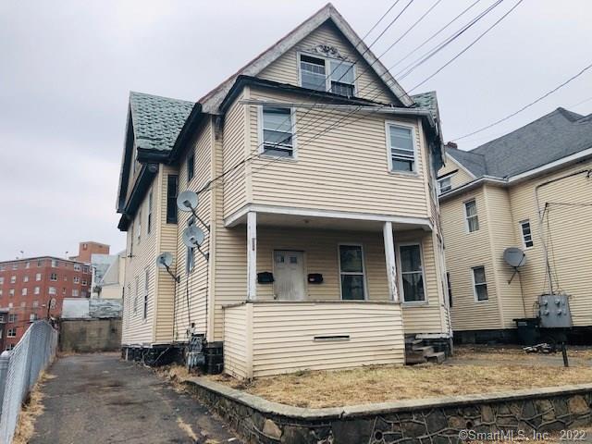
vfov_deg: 49.7
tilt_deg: +13.8
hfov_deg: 63.4
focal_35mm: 28
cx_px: 296
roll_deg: +1.9
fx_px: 479
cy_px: 222
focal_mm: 3.99
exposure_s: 1/704
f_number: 1.8
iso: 20
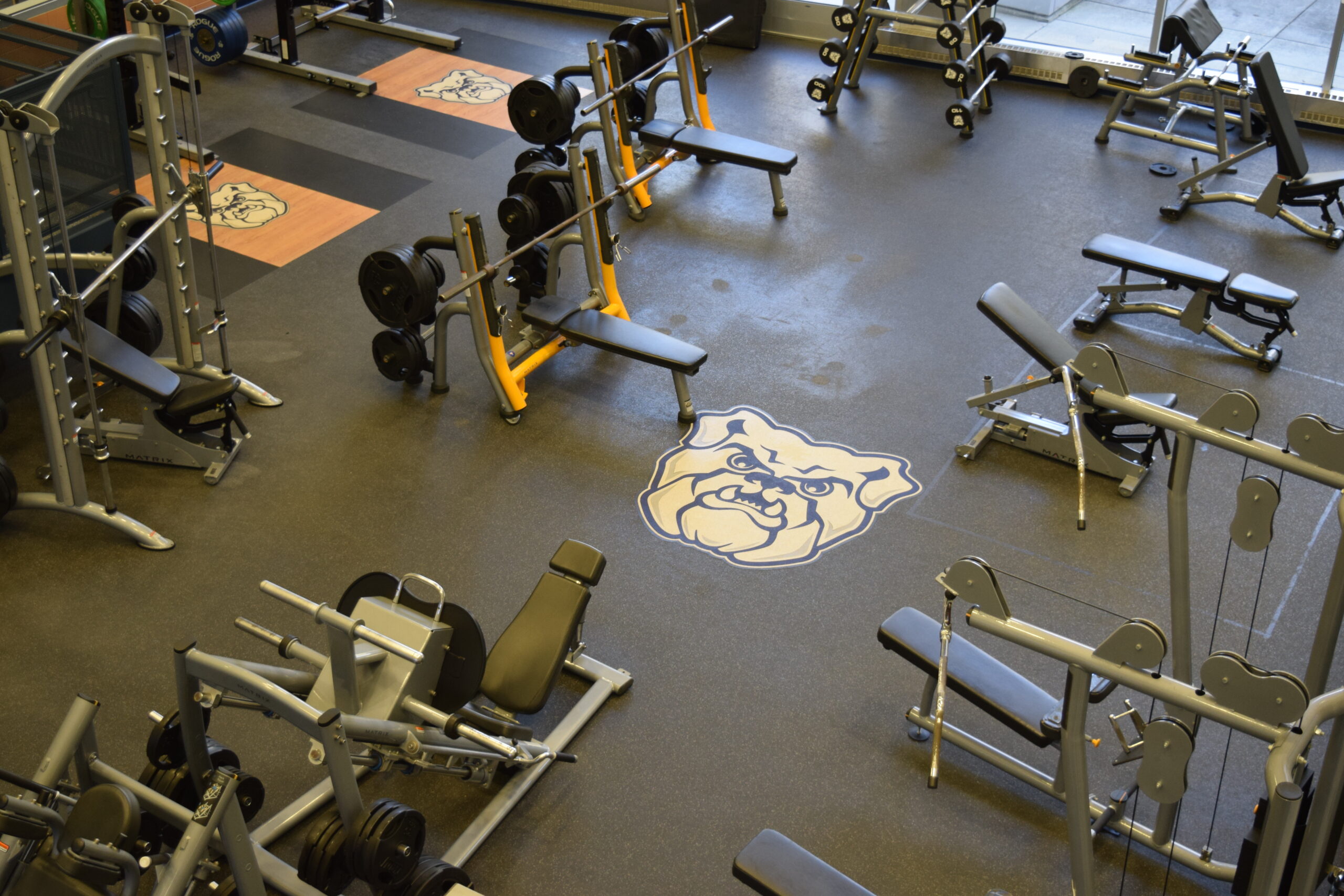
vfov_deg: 26.5
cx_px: 672
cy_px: 448
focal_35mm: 51
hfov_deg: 38.9
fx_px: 1904
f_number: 4.5
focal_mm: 34
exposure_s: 1/60
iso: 720
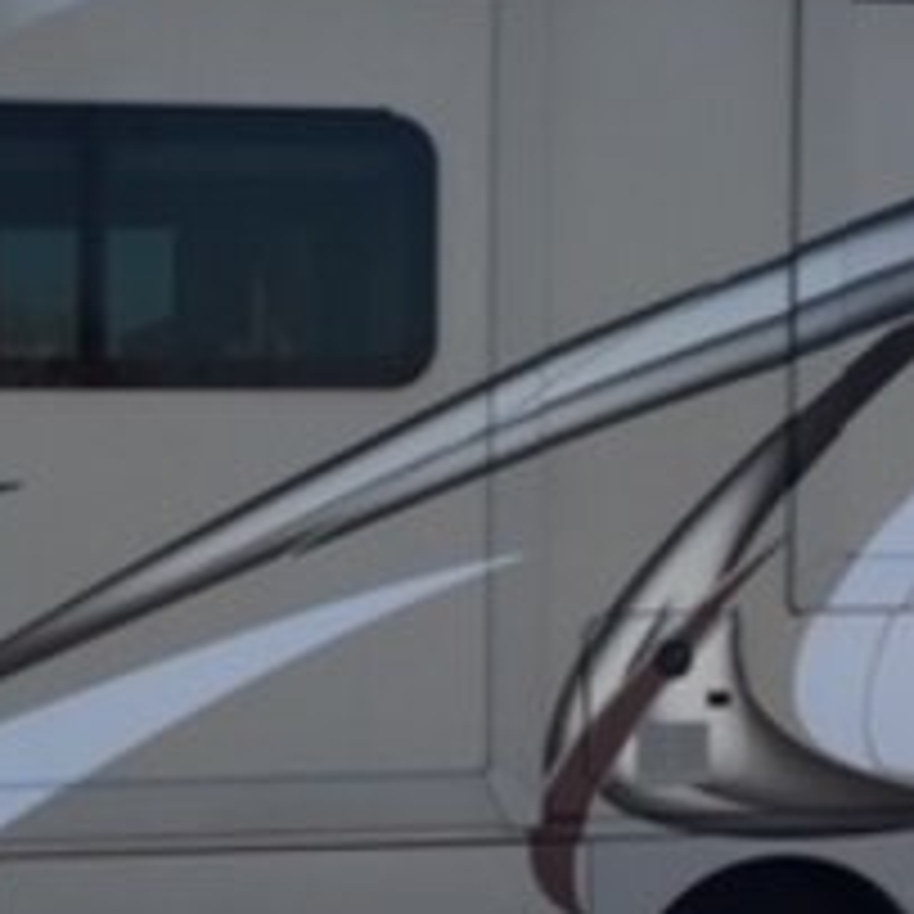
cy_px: 513
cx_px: -54
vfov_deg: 17.2
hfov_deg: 16.8
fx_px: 3017
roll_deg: -0.4
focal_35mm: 101
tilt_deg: -3.2
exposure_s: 1/1522
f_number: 2.2
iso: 32
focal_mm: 4.15
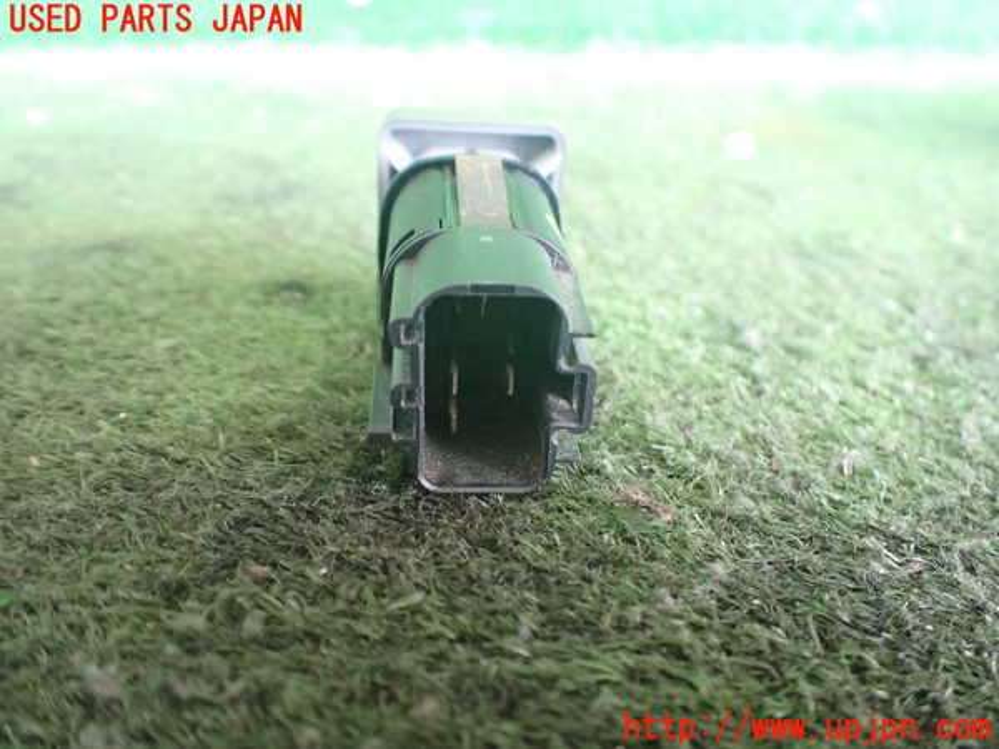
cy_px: 374
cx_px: 500
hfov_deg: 60.0
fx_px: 866
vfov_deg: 46.8
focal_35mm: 30
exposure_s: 1/50
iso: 800
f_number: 2.3
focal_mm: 5.4
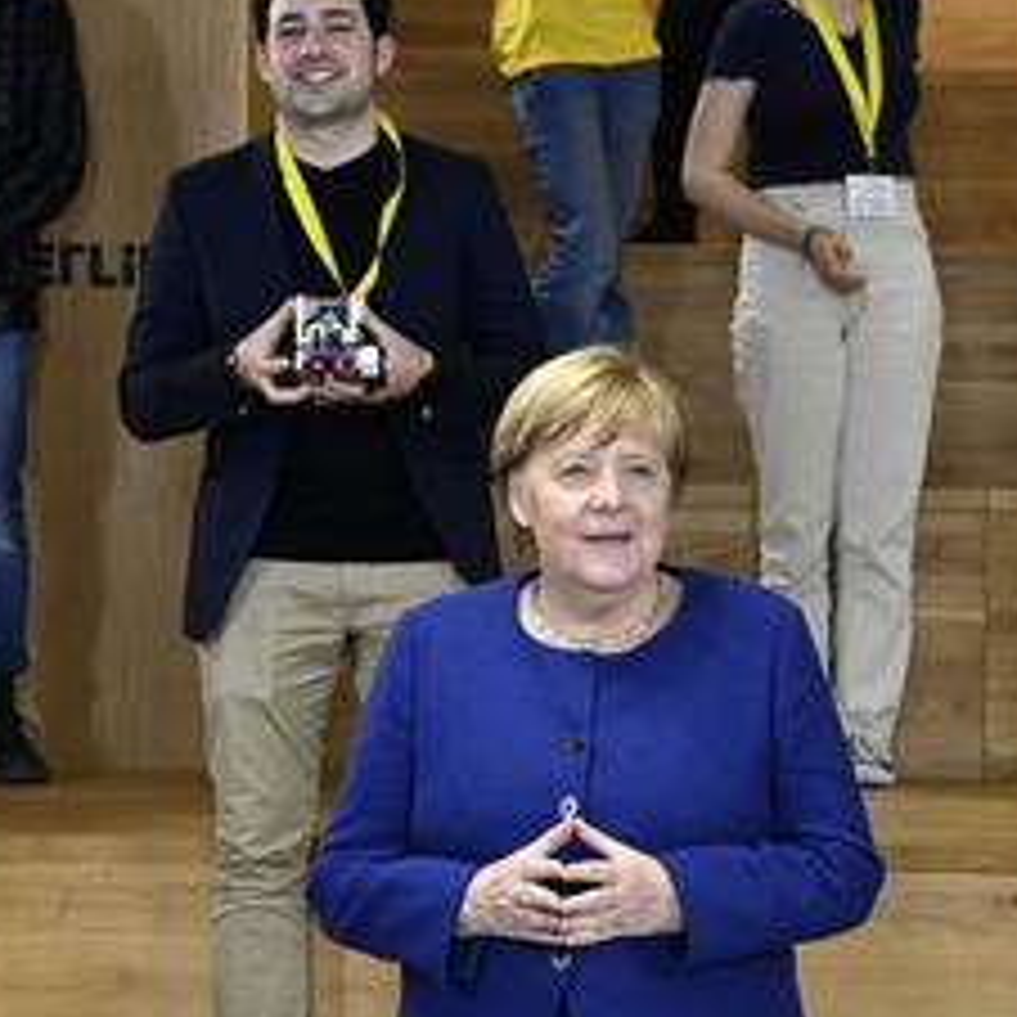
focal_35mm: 132
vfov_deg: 13.2
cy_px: 477
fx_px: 4388
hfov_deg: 13.2
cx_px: 592
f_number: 6.3
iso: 6400
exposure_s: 1/250
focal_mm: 78
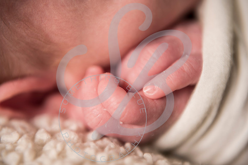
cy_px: 82
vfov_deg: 19.5
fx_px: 482
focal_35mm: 70
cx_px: 124
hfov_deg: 28.8
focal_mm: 70
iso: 100
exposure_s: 1/125
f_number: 3.2
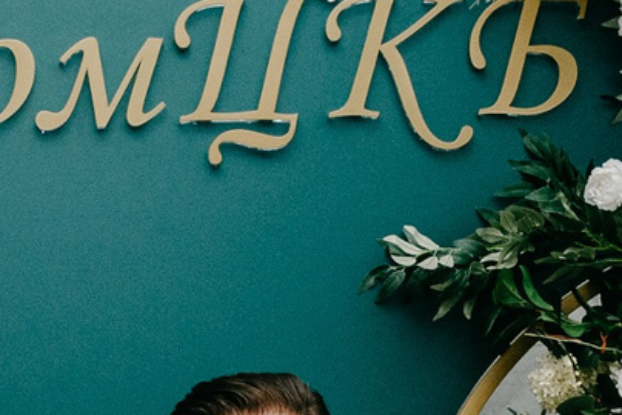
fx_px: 2680
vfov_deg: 8.1
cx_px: 154
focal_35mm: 155
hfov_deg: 13.2
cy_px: 1008
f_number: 4
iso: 250
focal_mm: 24
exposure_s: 1/160
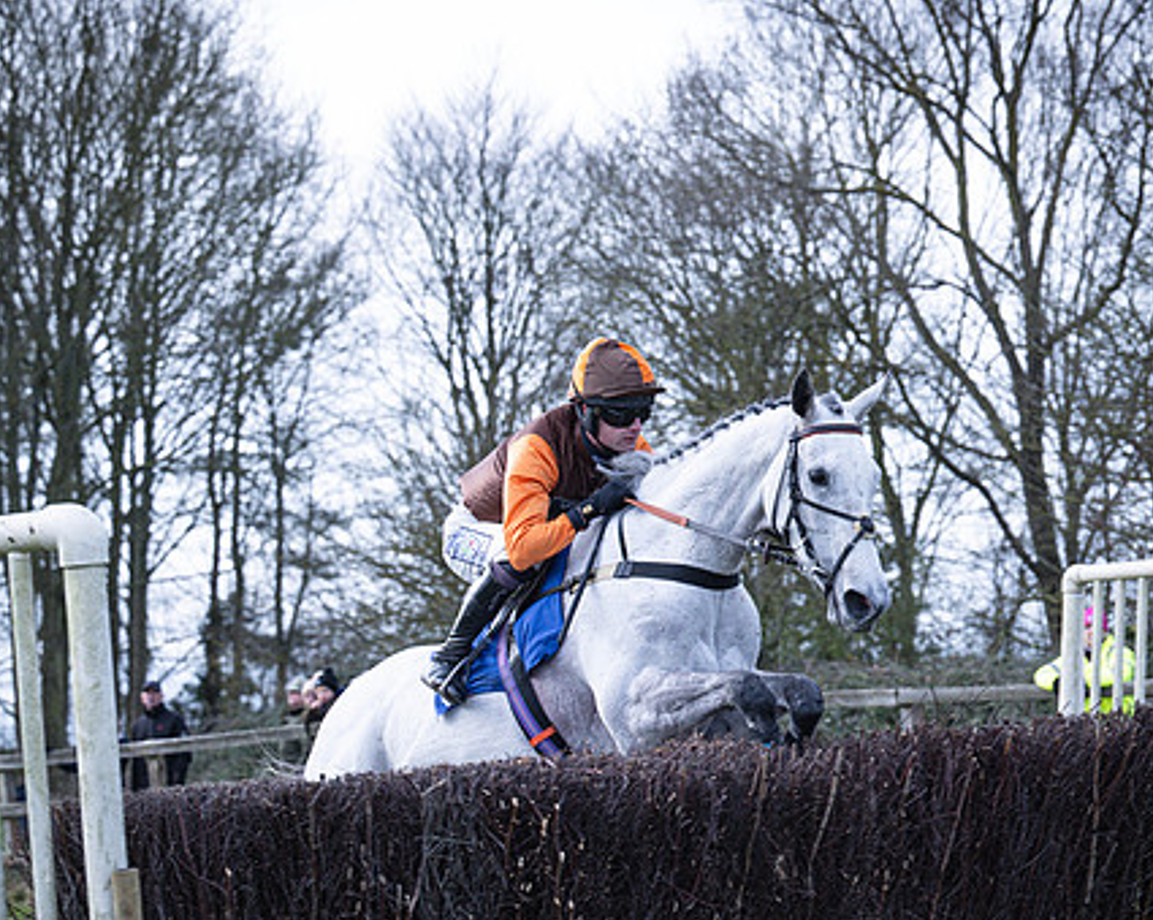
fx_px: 3818
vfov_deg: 13.7
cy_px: 589
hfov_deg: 17.2
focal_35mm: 112
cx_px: 588
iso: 800
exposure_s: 1/1250
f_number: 4
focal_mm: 75
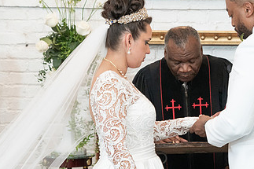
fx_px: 1234
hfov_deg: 11.7
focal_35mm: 175
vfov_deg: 7.8
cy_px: 83
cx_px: 192
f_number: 4
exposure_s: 1/100
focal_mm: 70
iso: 2000
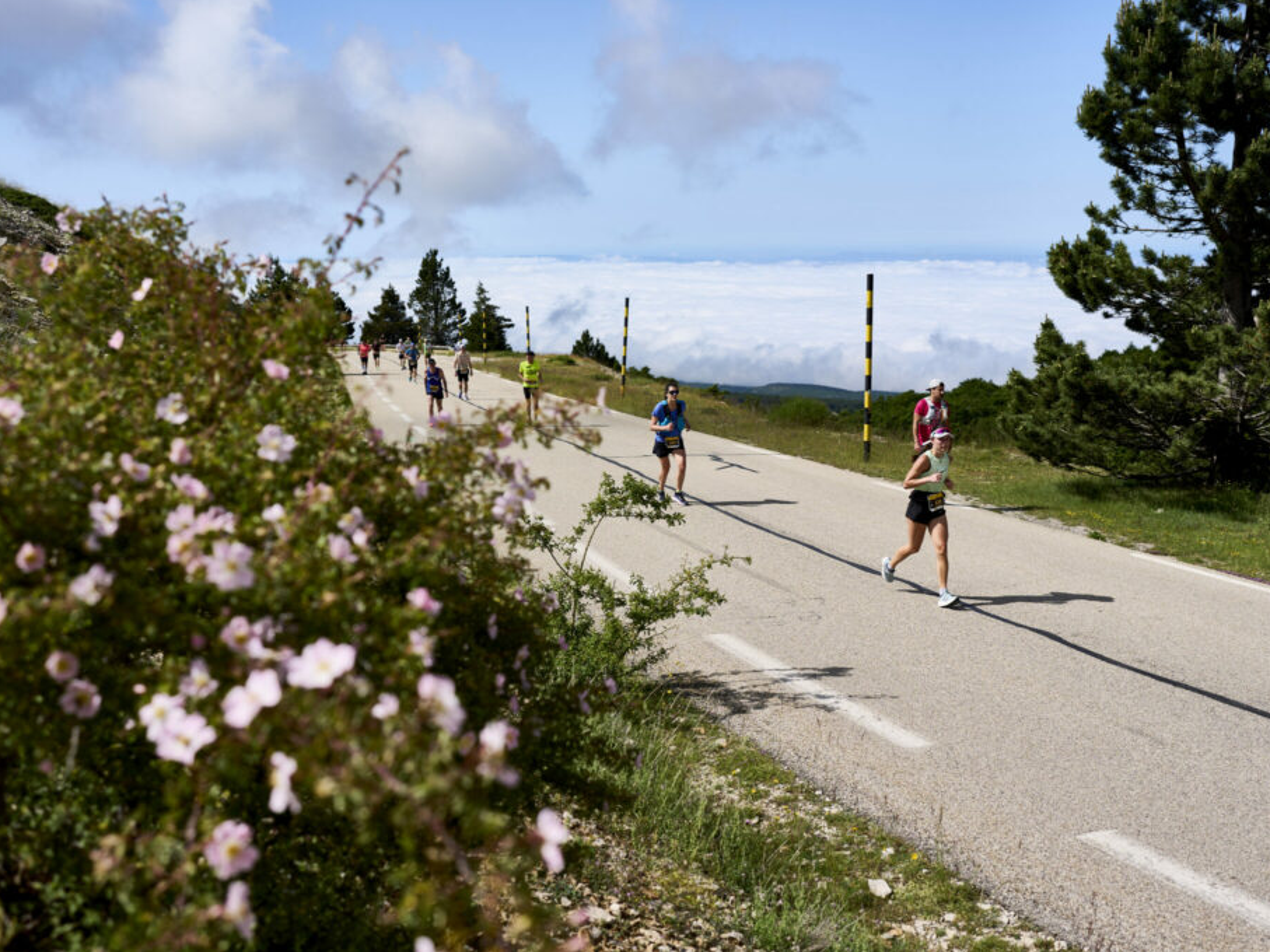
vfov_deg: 37.7
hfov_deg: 48.9
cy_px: 475
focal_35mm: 38
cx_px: 713
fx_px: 1394
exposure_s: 1/5000
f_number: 2.8
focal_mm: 35
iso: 125
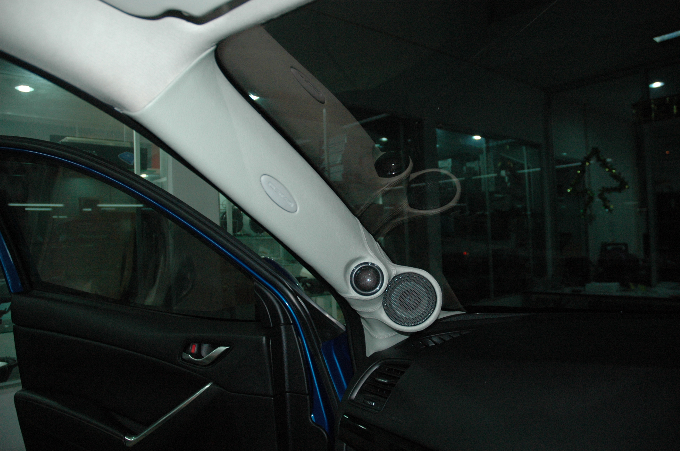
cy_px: 226
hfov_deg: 67.4
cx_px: 340
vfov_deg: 47.8
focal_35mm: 27
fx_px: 509
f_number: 4
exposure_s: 1/60
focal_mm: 18
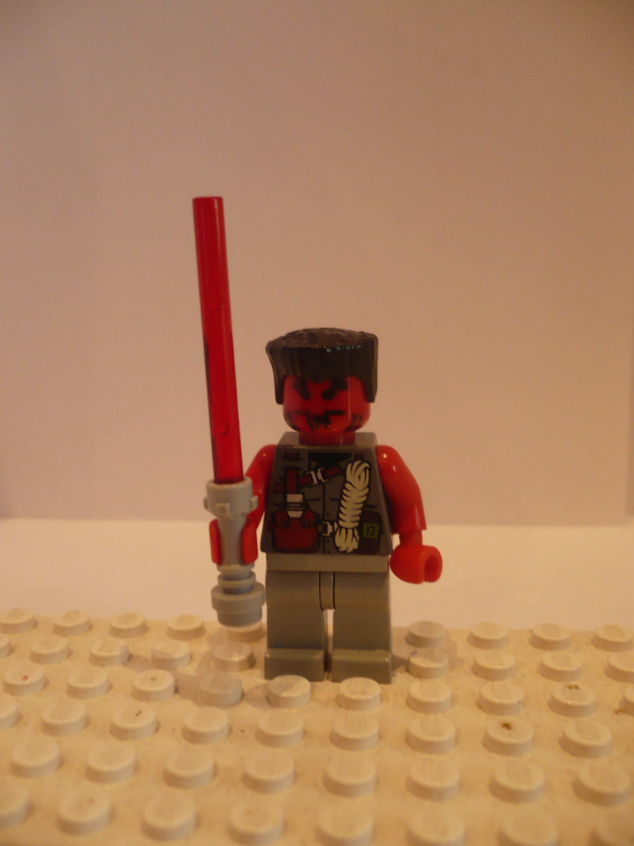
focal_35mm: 35
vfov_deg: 52.6
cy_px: 423
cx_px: 317
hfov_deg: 40.7
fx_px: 855
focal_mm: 5.8
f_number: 2.8
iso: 200
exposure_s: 1/20
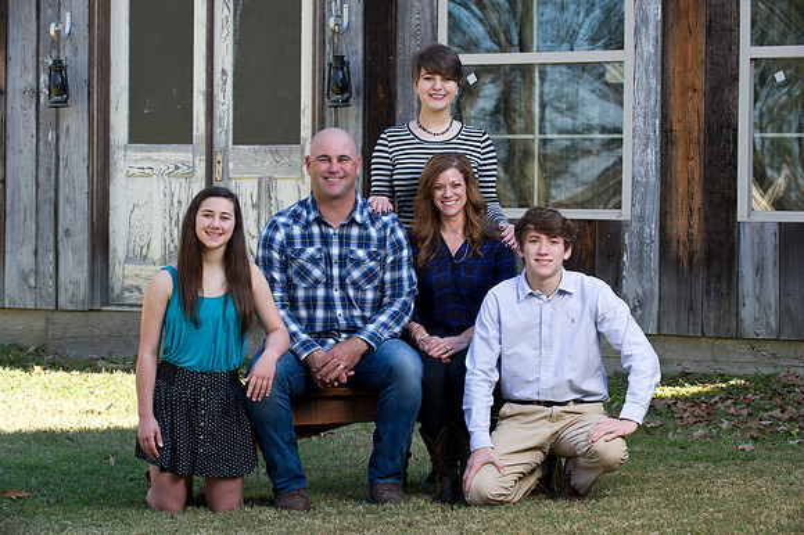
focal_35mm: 98
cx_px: 402
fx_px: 2187
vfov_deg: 13.9
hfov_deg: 20.8
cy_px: 268
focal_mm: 98
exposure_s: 1/125
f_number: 6.3
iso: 400
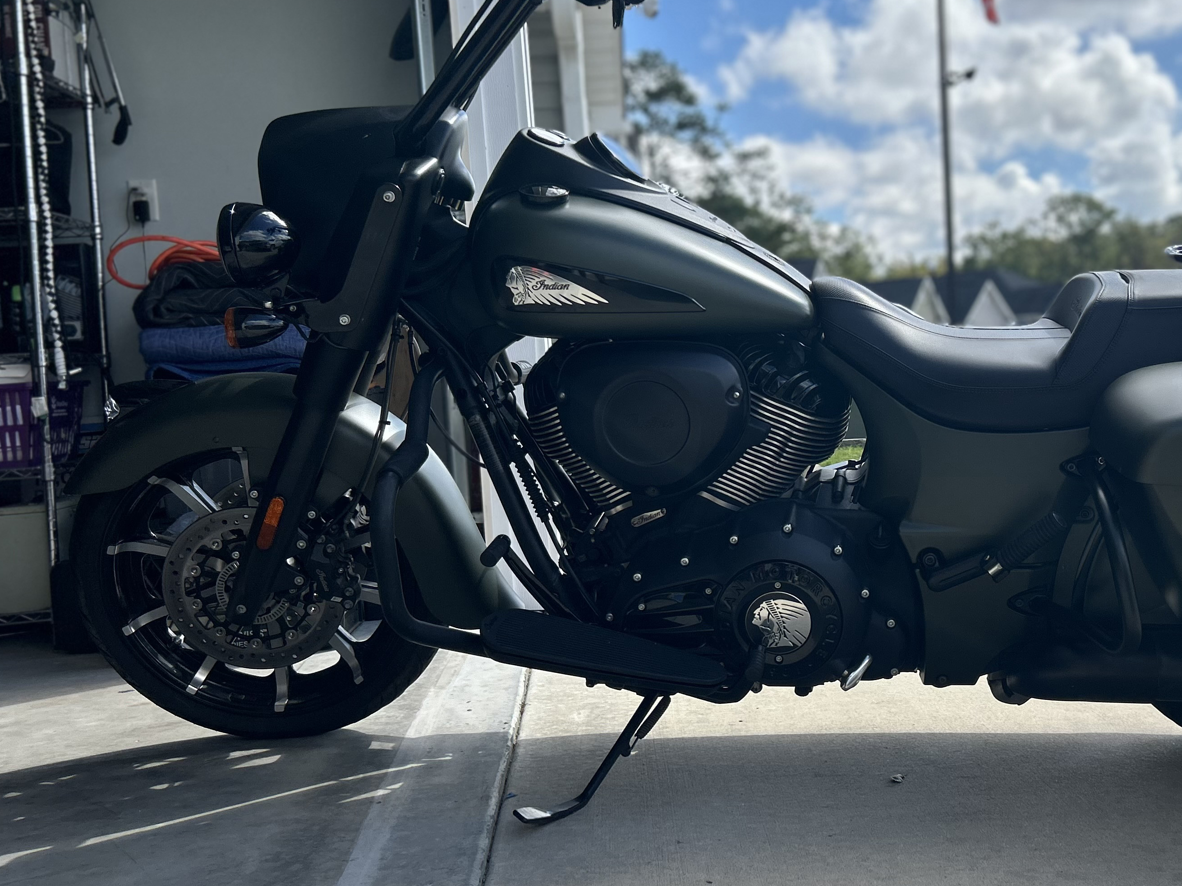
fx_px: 1366
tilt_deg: -1.4
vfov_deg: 35.9
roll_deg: +4.6
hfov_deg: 46.0
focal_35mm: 40
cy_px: 379
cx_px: 797
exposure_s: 1/4274
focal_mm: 5.7
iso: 50
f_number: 1.5
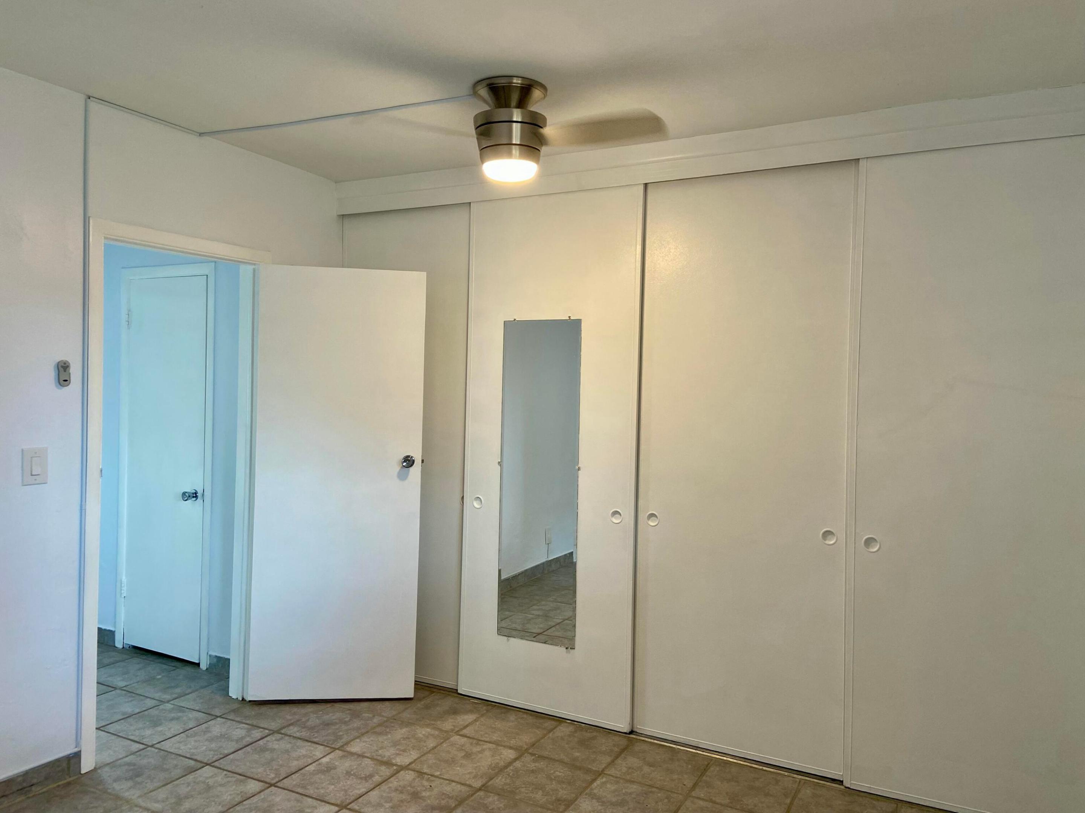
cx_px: 542
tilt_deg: -0.5
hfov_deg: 67.3
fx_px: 815
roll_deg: -1.2
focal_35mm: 26
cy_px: 406
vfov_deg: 53.1
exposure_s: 1/60
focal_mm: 4.25
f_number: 1.8
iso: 64
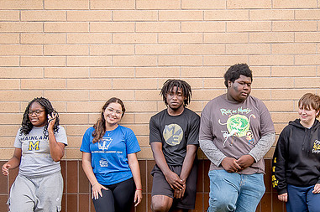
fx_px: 675
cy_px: 117
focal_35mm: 76
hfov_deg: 26.5
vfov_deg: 17.9
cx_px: 226
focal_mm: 40
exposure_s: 1/125
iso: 400
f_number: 4
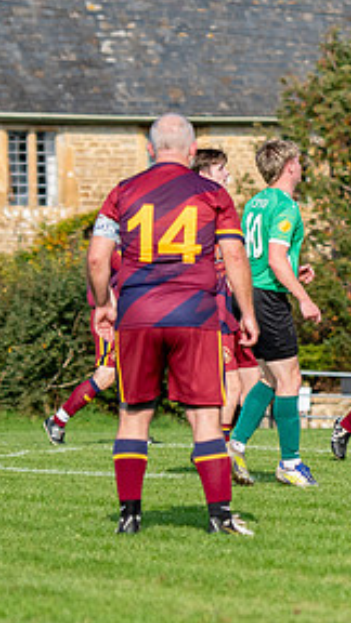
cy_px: 237
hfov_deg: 3.1
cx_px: 634
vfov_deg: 5.5
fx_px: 6552
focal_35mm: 396
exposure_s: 1/6400
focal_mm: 105
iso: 320
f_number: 2.8
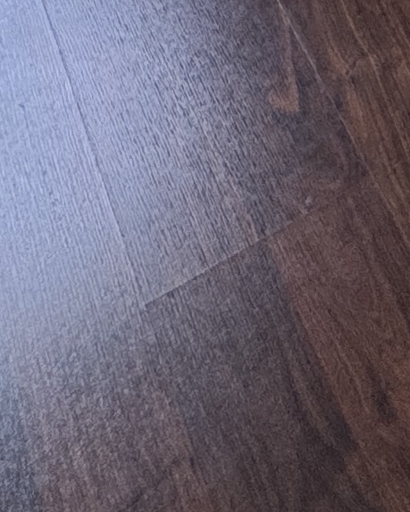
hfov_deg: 11.4
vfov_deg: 13.2
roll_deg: -2.9
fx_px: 1457
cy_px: -799
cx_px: 1145
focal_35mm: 96
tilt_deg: -11.8
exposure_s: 1/120
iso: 80
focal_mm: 2.22
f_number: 2.2
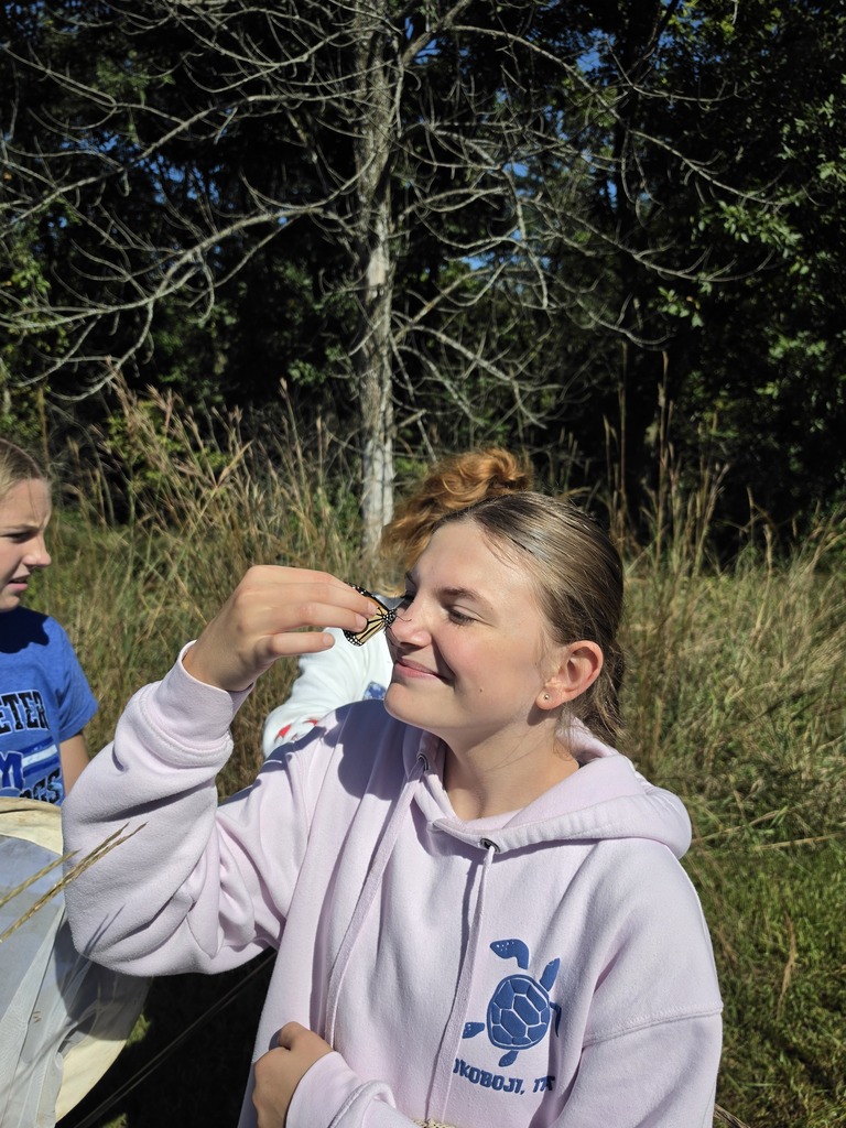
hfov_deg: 58.9
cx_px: 423
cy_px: 564
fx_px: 749
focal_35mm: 23
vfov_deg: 73.9
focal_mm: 6.5
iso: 40
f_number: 1.4
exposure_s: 1/7939
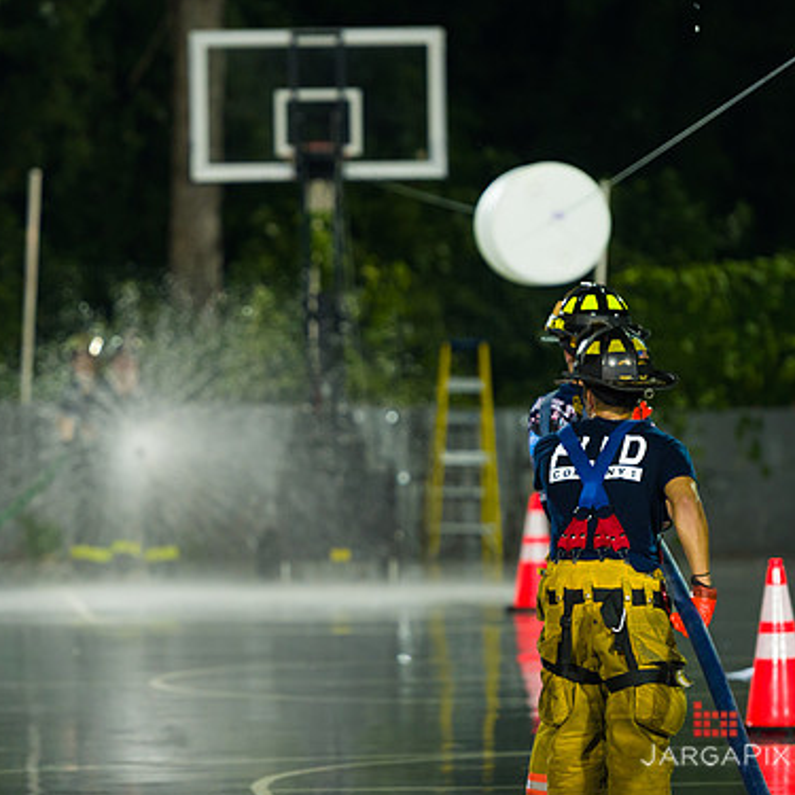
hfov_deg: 8.1
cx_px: 229
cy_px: 403
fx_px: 5638
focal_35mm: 217
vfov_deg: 8.1
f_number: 3.2
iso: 1600
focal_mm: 165
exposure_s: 1/125
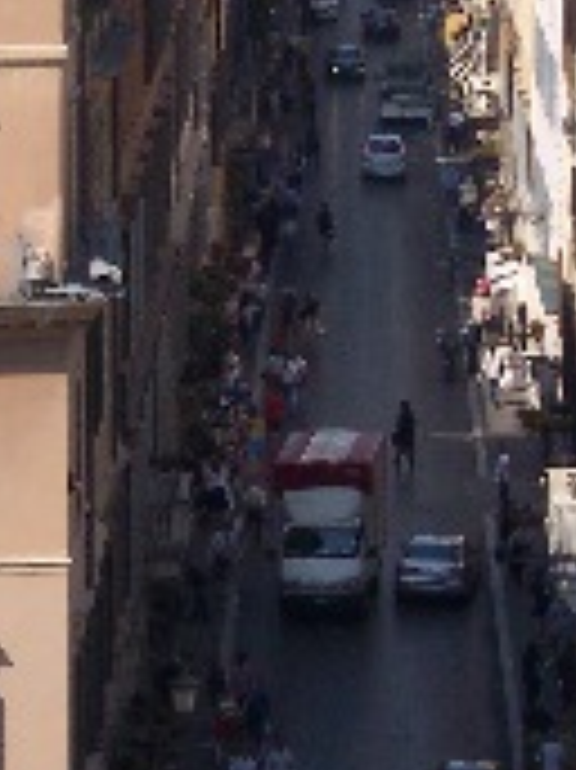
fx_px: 6953
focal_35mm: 313
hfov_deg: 4.7
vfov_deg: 6.3
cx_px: 430
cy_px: 167
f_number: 6.7
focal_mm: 18.7
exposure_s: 1/350
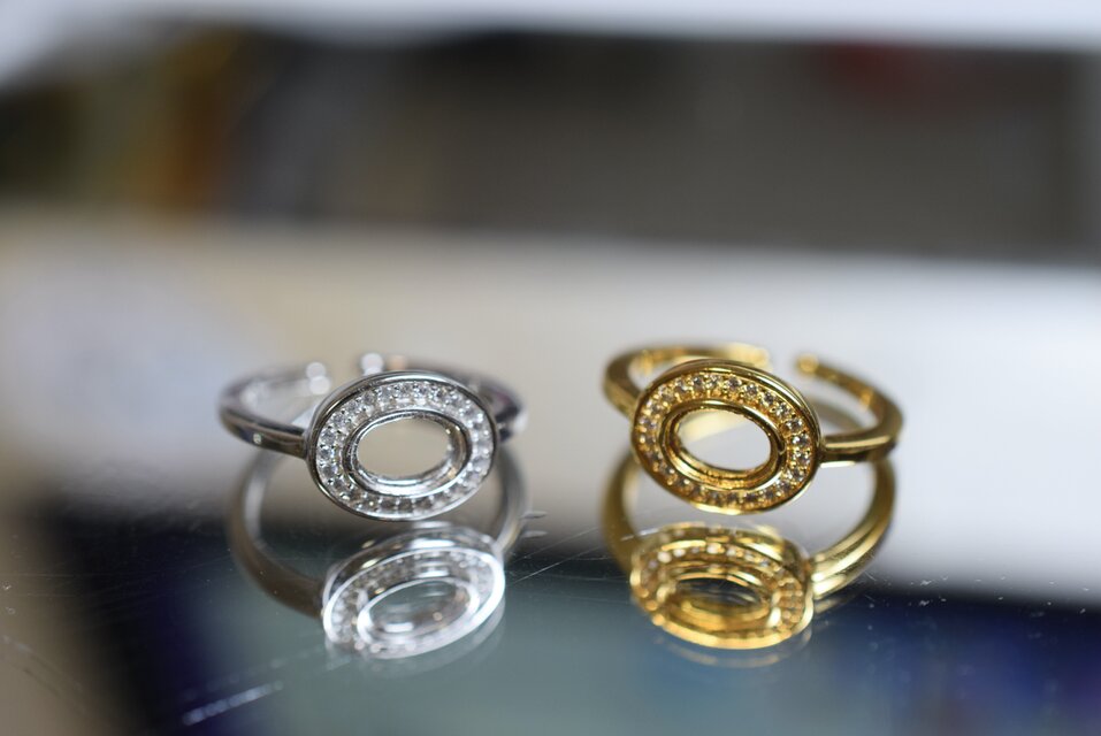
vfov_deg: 22.7
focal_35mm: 60
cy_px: 368
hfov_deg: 33.4
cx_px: 550
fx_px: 1837
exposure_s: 1/100
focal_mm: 40
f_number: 5
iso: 400
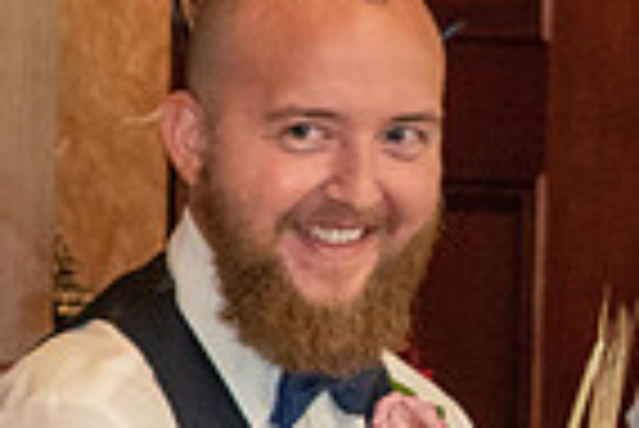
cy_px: 444
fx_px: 5988
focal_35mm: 337
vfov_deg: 4.1
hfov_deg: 6.0
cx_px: -495
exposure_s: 1/60
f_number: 5.6
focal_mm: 55
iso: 3200
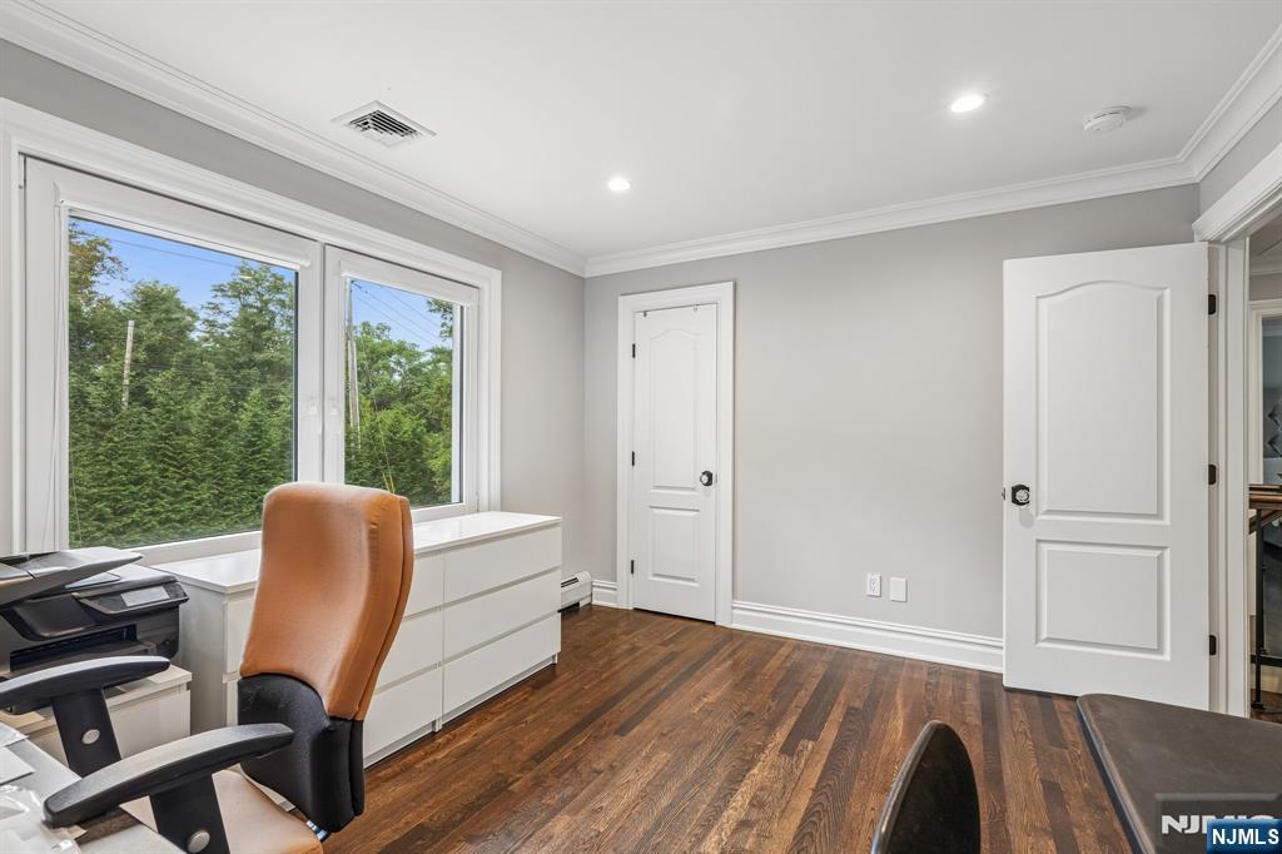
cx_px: 641
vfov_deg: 73.7
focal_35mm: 16
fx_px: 570
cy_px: 427
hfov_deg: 96.8
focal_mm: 16
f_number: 8
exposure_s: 1/15
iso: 400
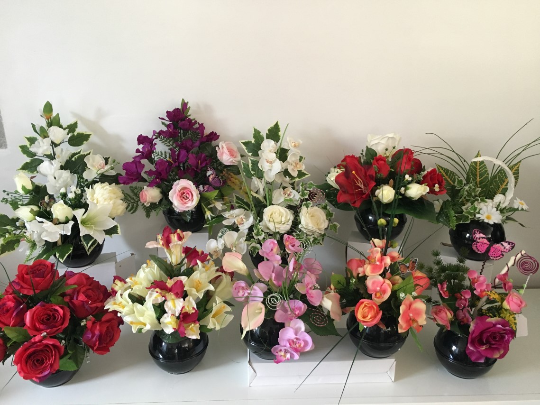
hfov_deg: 61.7
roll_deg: +0.7
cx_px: 270
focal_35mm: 29
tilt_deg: -19.0
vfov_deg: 48.2
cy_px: 202
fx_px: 452
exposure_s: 1/33
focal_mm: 4.15
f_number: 2.2
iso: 200
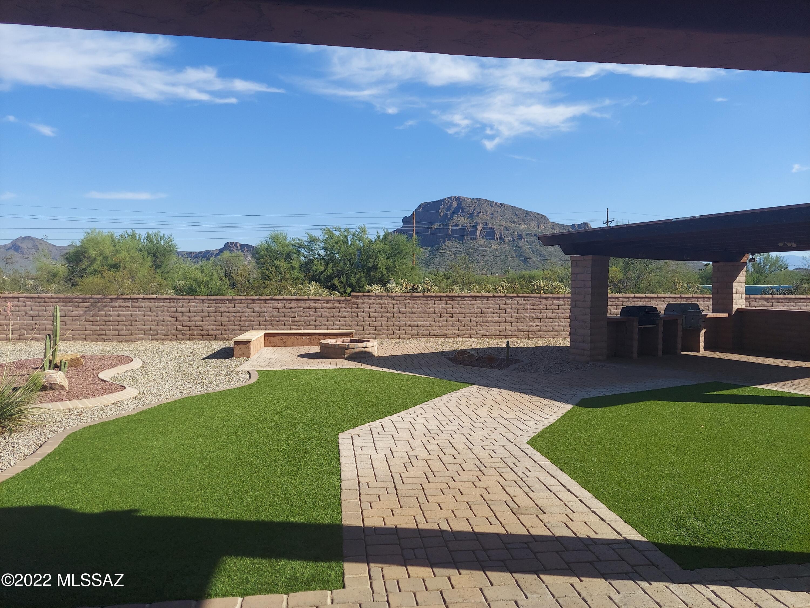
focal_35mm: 24
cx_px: 405
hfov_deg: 71.6
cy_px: 304
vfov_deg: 56.8
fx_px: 562
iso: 50
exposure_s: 1/1552
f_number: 1.8
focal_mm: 5.23
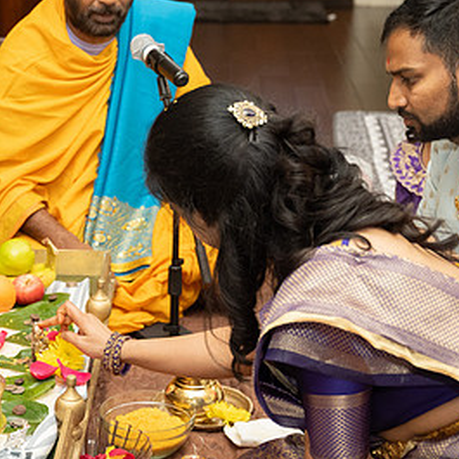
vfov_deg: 21.1
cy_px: 261
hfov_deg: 20.7
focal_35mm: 82
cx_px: 43
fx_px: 1230
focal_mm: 43
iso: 1000
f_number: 3.5
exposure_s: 1/160
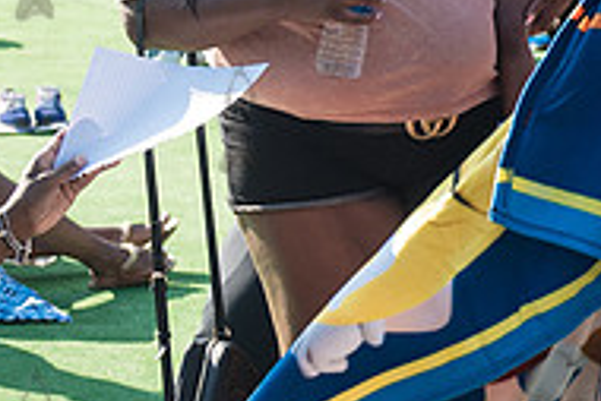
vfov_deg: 7.1
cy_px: 37
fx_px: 3208
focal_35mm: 192
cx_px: 794
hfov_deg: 10.5
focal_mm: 35
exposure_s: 1/800
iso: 200
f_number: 4
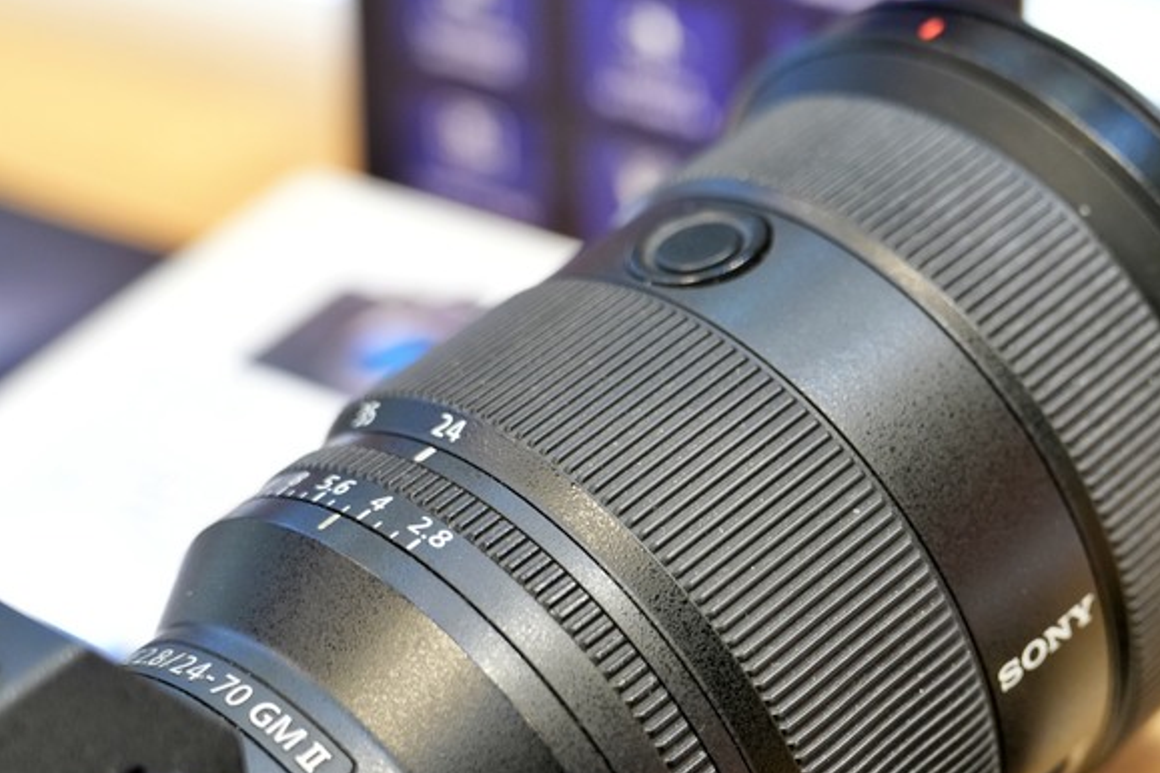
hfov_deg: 20.1
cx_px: 779
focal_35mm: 101
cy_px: 483
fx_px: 3254
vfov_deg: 13.5
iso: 1000
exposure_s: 1/80
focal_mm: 50
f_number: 4
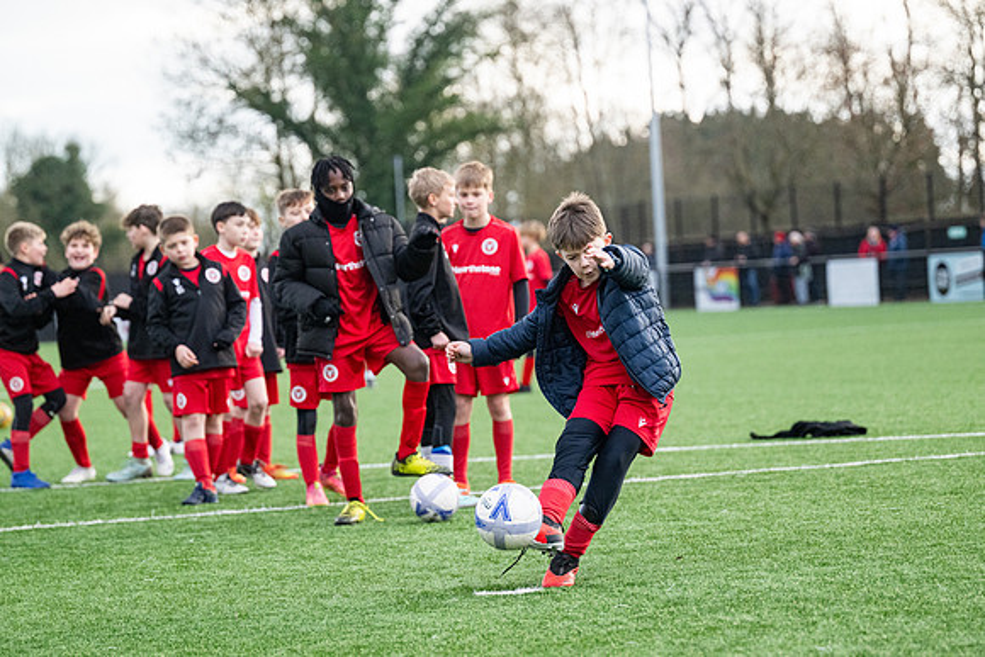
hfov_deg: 14.7
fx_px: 3831
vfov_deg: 9.8
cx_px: 492
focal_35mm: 140
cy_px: 328
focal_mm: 140
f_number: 4
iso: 2000
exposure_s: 1/2000
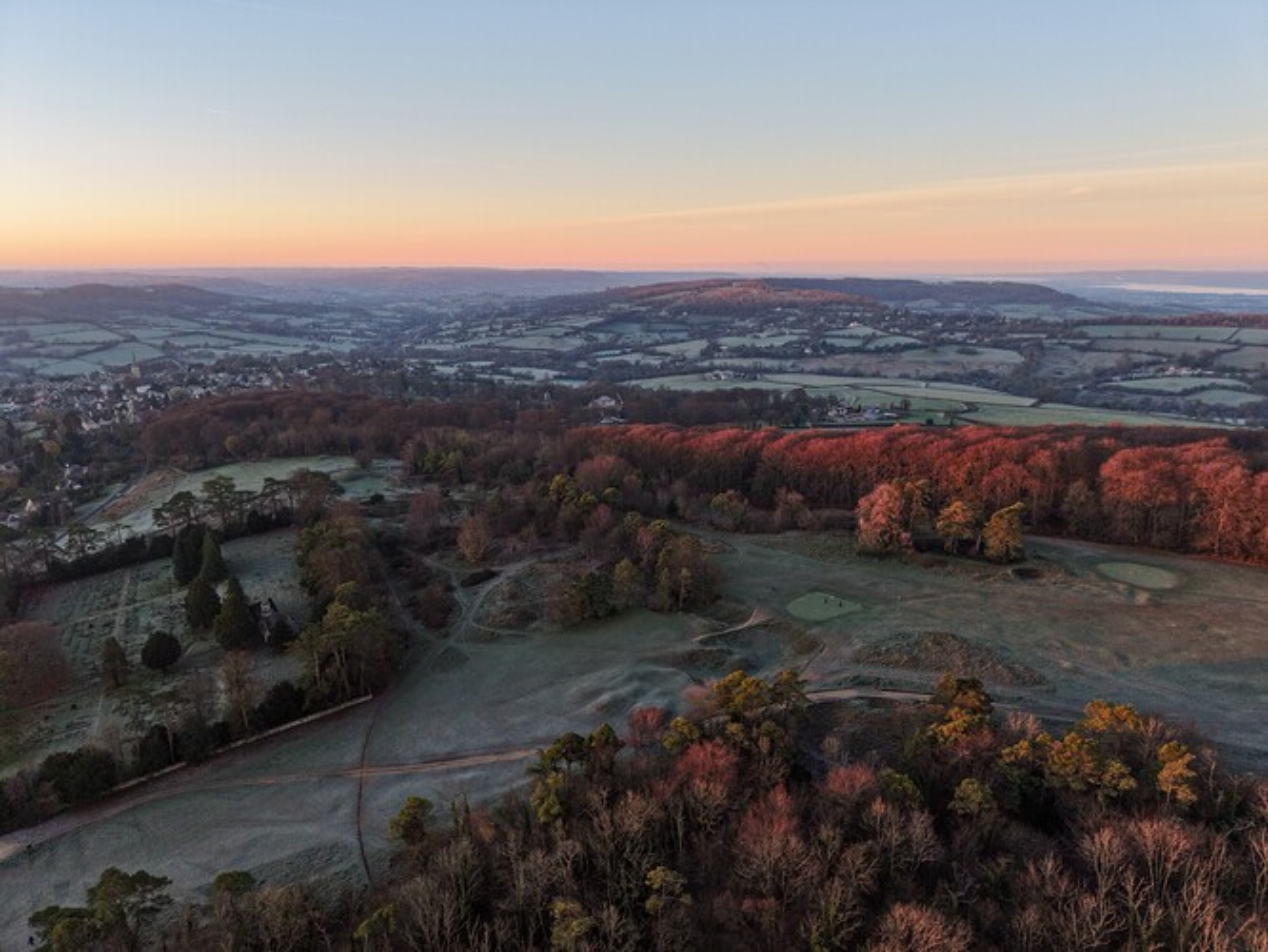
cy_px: 476
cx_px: 634
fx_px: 879
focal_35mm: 24
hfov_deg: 71.6
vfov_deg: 56.8
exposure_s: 1/240
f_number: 1.8
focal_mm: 8.67
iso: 100
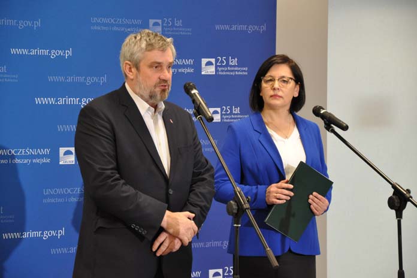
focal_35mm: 135
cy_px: 139
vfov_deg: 10.2
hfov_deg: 15.2
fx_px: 1564
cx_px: 208
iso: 1600
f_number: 5.6
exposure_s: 1/80
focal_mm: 90
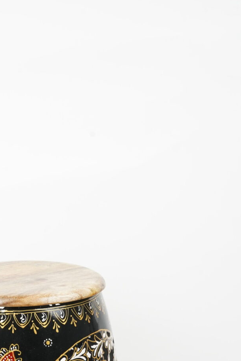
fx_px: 733
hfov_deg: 18.4
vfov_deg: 26.7
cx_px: 31
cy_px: 332
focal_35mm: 73
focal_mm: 37
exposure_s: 1/100
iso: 1250
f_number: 11
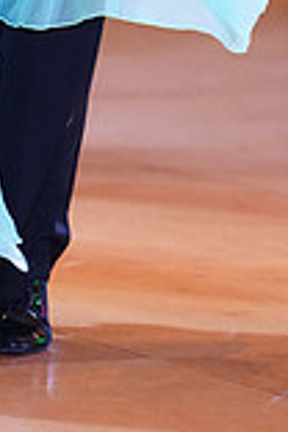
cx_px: -21
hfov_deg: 2.3
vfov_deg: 3.4
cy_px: -186
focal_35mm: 601
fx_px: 7211
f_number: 2.8
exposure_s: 1/400
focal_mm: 162
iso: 5000
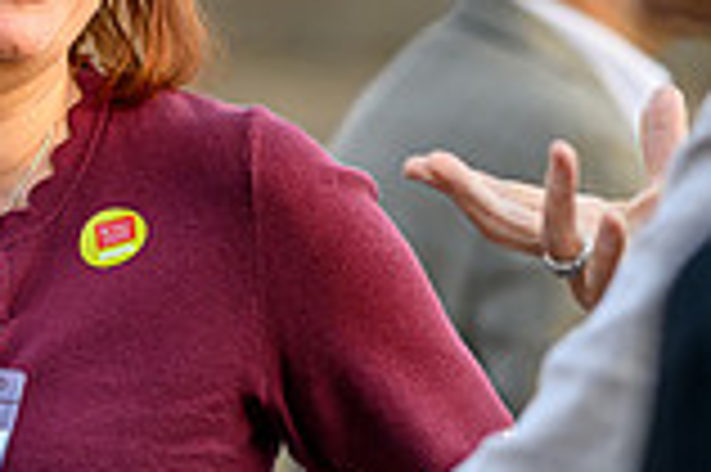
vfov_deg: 4.4
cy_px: 214
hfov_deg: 6.5
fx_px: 6215
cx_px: -117
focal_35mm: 315
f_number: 1.8
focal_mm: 85
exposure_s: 1/640
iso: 200
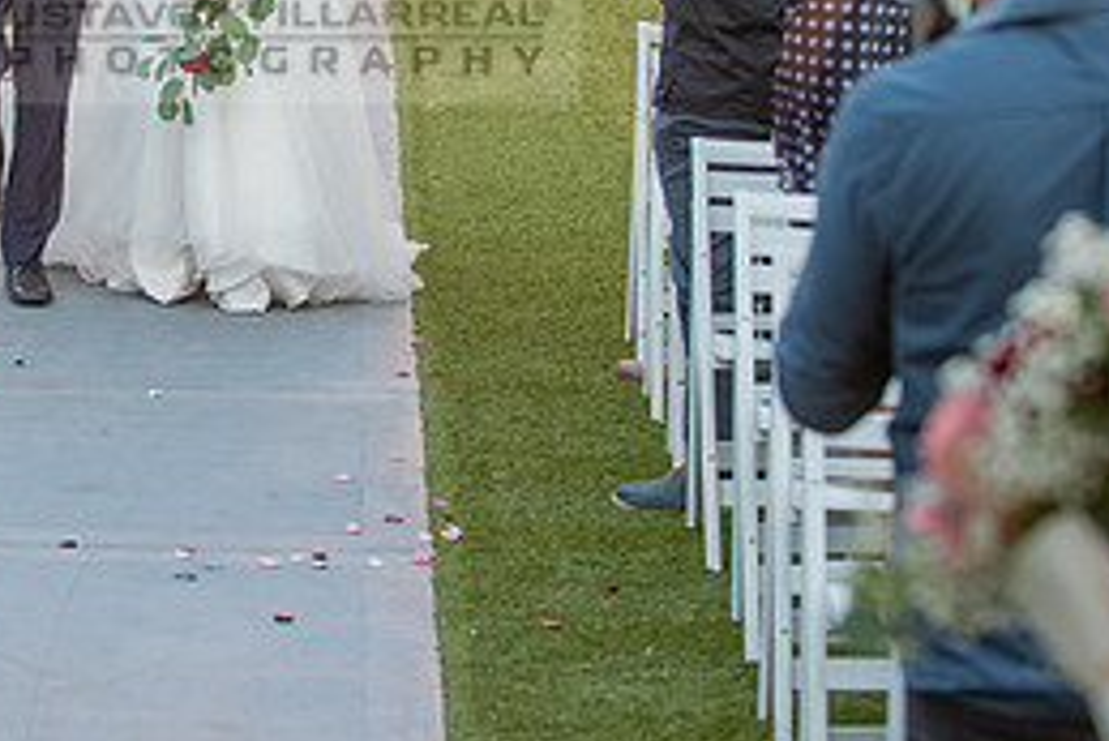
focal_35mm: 168
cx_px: 218
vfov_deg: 8.1
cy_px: 2
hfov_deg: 12.2
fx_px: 5178
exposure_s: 1/320
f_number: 4
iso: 800
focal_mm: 75
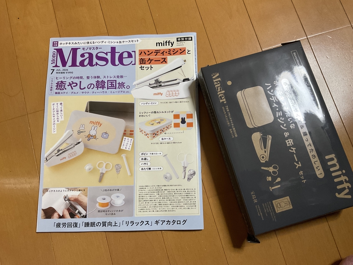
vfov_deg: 48.2
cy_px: 132
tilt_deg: -79.3
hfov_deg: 61.7
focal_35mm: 29
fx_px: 296
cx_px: 176
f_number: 1.8
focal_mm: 3
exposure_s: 1/60
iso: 200
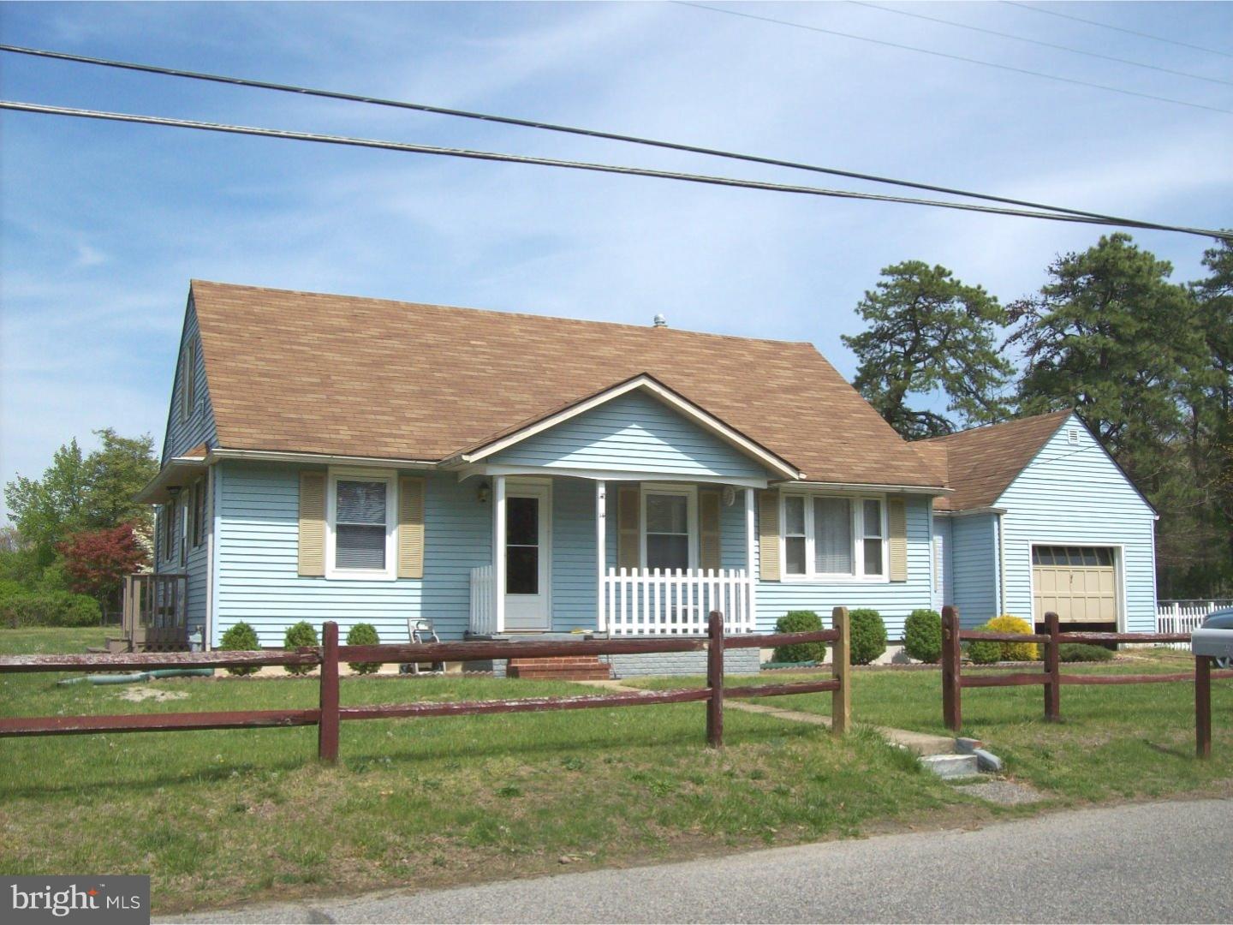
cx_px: 616
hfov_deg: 51.4
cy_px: 462
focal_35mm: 36
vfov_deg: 39.7
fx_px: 1282
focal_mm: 6
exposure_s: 1/730
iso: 80
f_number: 4.8
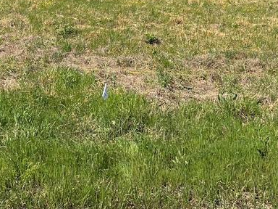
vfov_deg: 21.0
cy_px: -57
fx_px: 514
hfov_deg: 30.3
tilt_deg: +0.0
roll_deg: -1.1
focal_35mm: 64
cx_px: 141
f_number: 1.78
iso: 80
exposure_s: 1/4016
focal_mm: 6.86
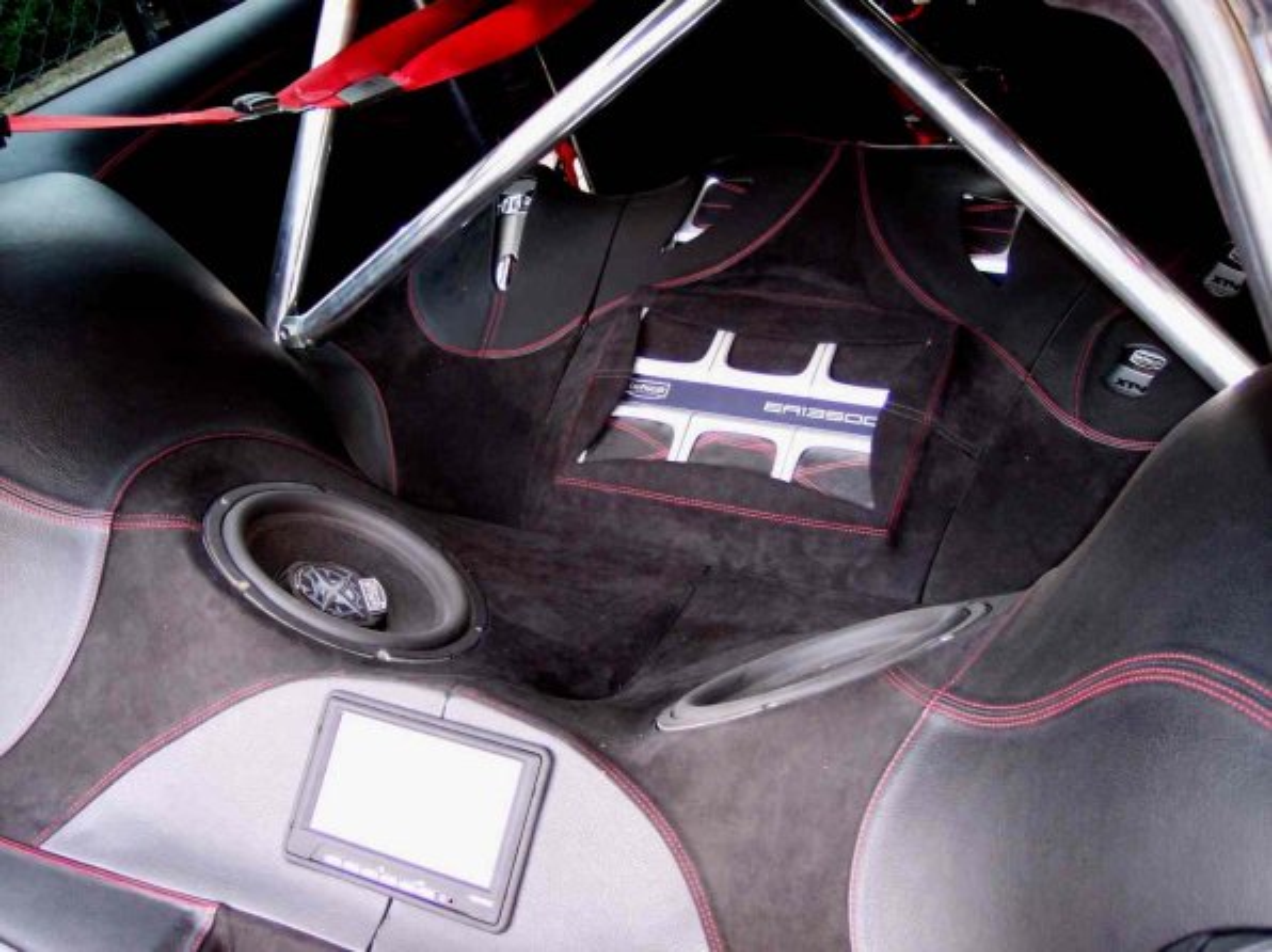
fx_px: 1395
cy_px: 476
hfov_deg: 49.0
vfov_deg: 37.7
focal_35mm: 38
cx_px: 636
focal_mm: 8
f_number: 2.8
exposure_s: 1/30
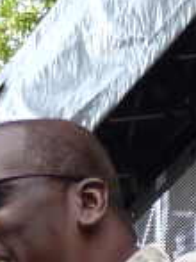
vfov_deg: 3.3
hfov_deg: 2.5
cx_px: -13
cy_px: 870
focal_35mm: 587
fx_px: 4438
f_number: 3.5
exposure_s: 1/100
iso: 100
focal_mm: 15.5
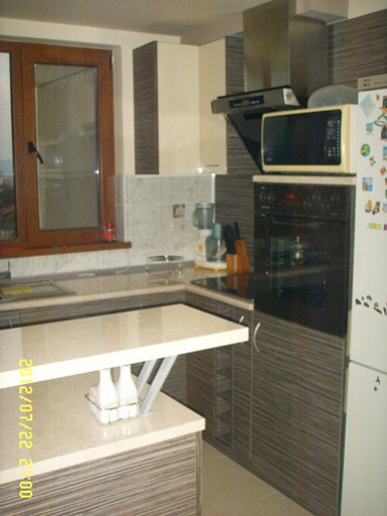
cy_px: 258
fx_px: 581
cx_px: 194
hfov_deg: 36.8
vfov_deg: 47.9
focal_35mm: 39
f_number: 3.5
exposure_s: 1/45
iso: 252
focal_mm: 6.6
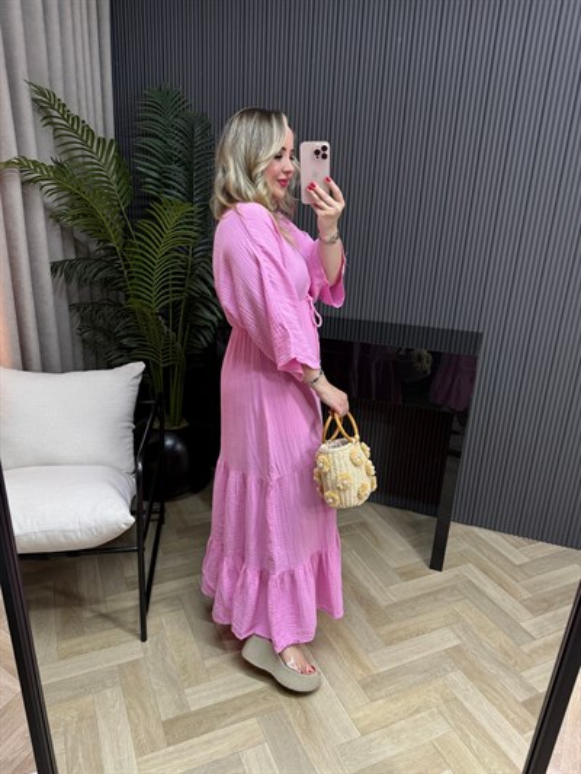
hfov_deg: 56.8
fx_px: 537
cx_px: 290
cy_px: 387
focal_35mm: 24
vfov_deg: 71.6
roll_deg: -2.3
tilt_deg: -25.7
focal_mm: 6.76
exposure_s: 1/50
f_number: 1.78
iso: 160
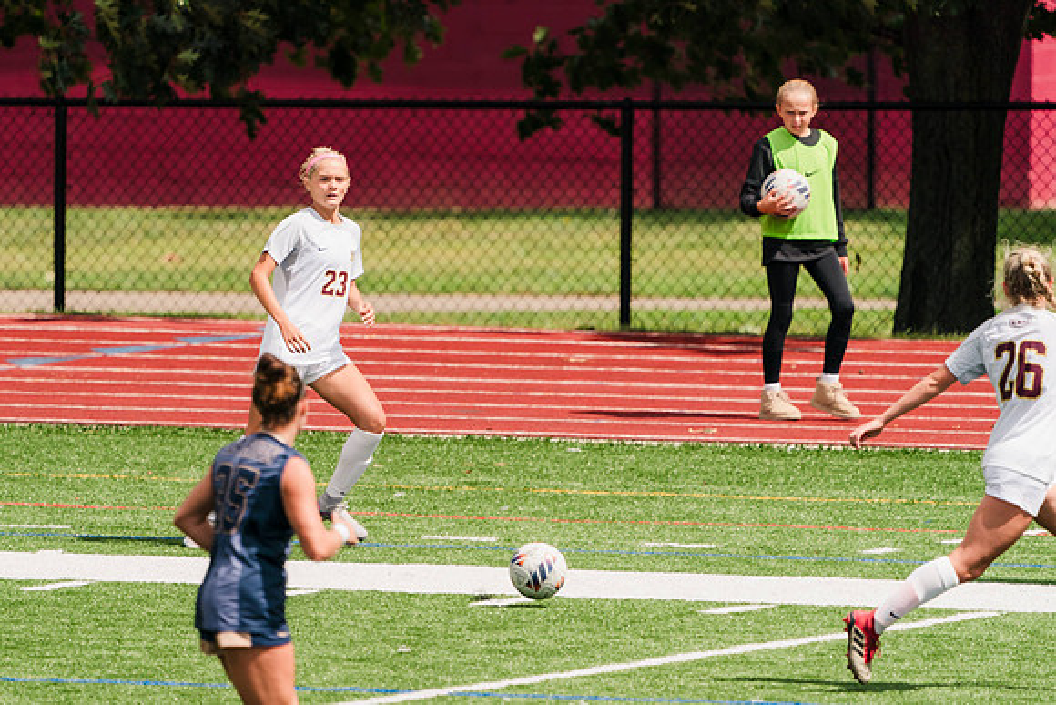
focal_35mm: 742
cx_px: 426
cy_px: 421
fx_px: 21767
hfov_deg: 2.8
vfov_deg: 1.9
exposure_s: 1/1600
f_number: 6.3
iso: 320
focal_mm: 600
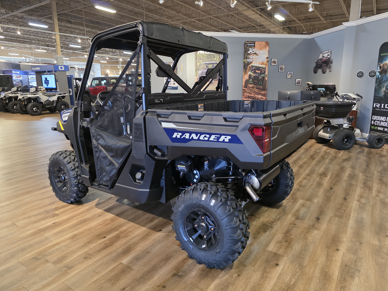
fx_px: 258
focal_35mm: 23
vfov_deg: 58.9
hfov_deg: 73.9
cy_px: 146
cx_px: 194
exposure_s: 1/120
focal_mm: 6.3
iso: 1000
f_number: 1.7
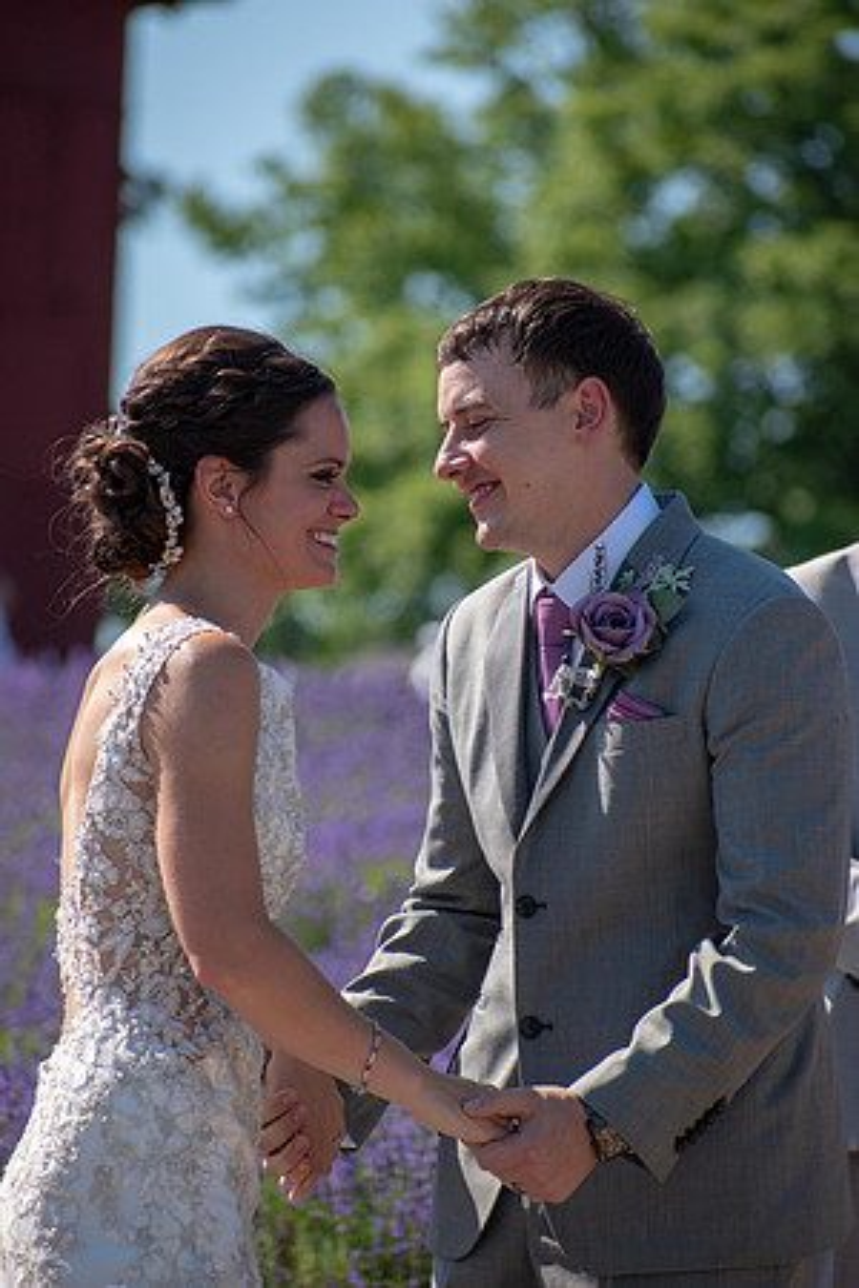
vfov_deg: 6.2
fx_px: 11810
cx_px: 430
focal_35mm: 330
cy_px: 644
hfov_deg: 4.2
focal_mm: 220
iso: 400
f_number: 5.6
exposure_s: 1/2000
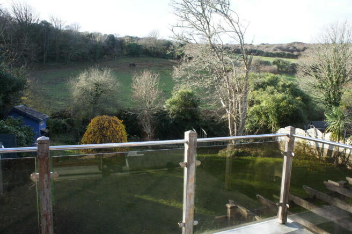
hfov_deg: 67.4
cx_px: 176
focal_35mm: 27
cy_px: 117
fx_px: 264
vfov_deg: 47.8
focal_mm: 18
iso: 500
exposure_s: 1/250
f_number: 6.3
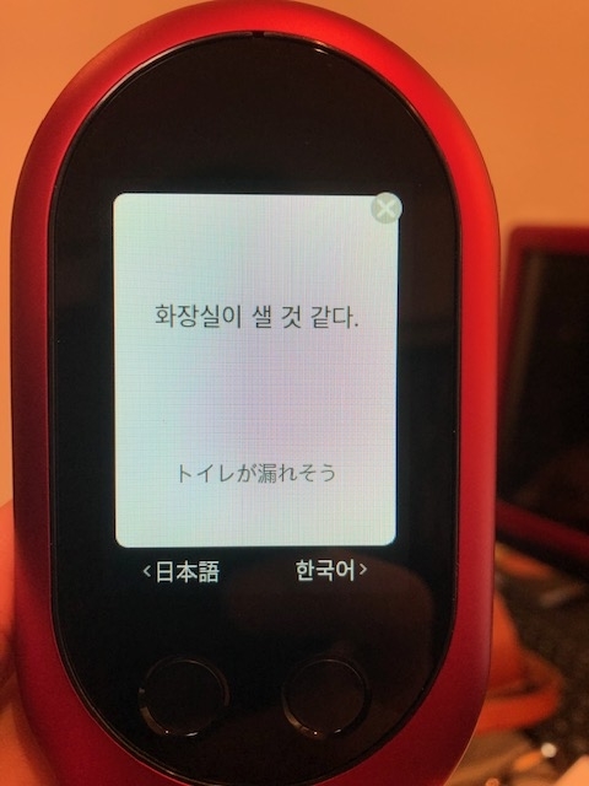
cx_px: 294
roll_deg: +0.1
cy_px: 393
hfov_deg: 49.7
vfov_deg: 63.4
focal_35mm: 28
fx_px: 635
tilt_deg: -15.8
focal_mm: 3.99
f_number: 1.8
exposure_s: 1/50
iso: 25
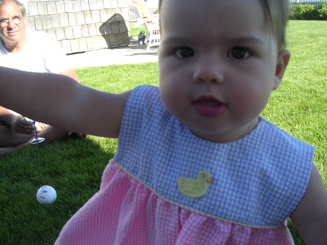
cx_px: 164
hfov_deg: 49.0
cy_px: 122
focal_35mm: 38
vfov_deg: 37.7
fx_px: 359
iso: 100
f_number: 2.8
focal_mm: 5.8
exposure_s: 1/303
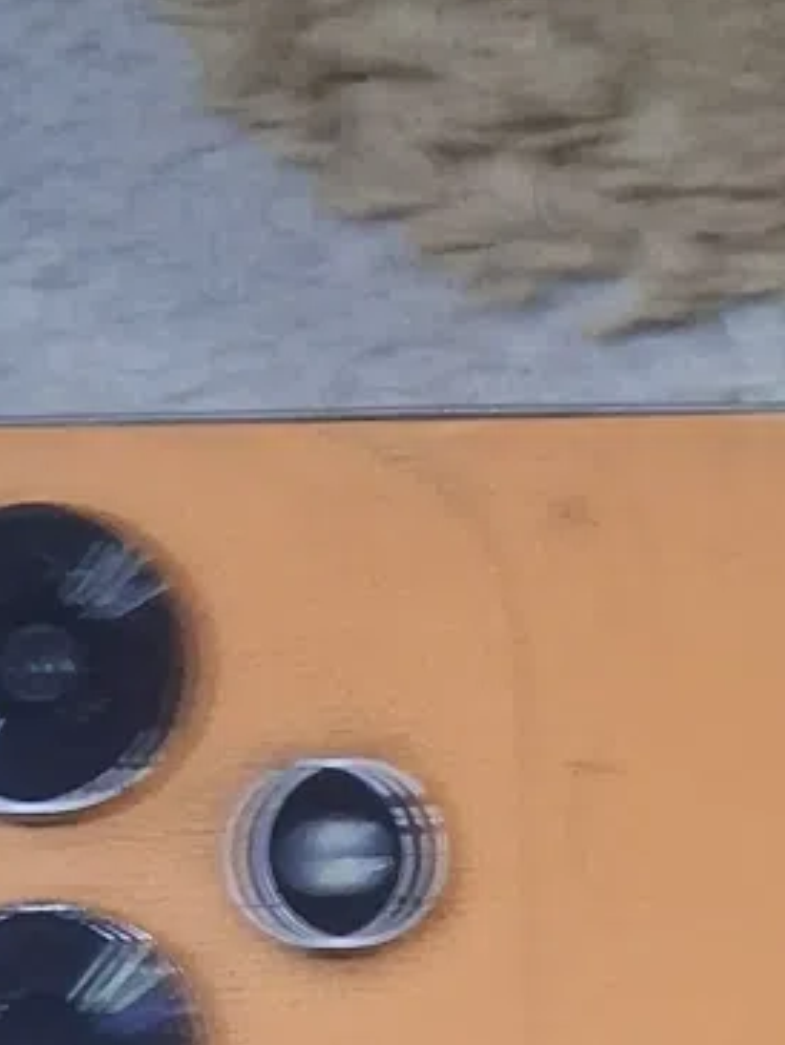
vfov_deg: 16.8
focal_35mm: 101
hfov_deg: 14.6
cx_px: 650
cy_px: 1762
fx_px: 3052
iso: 800
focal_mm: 4
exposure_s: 1/25
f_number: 1.8
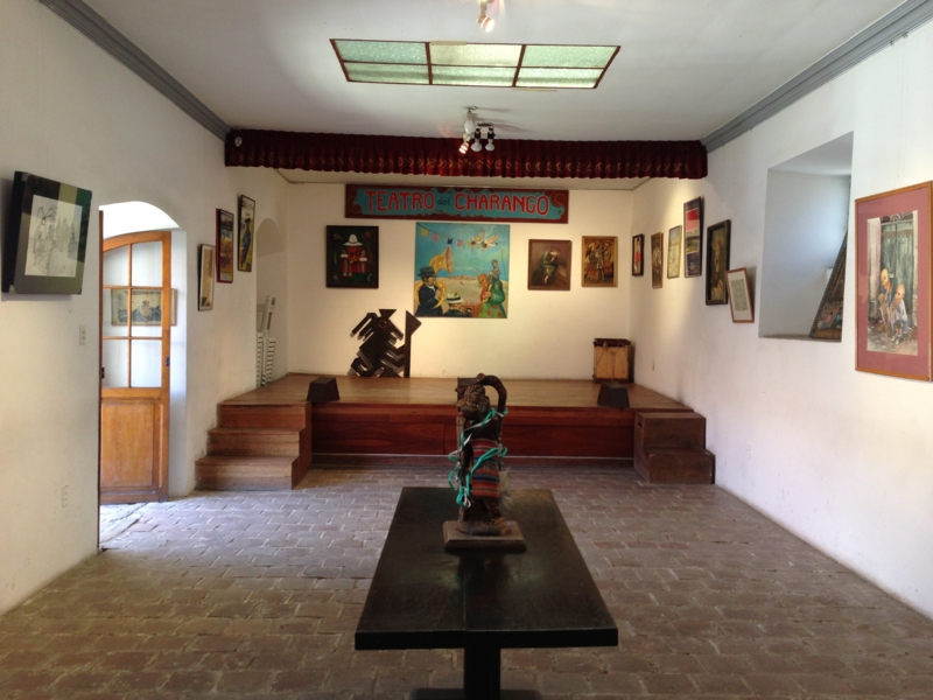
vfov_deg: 42.9
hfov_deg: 55.4
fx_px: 889
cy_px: 350
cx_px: 466
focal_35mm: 33
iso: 80
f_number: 2.4
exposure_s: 1/20
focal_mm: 4.13
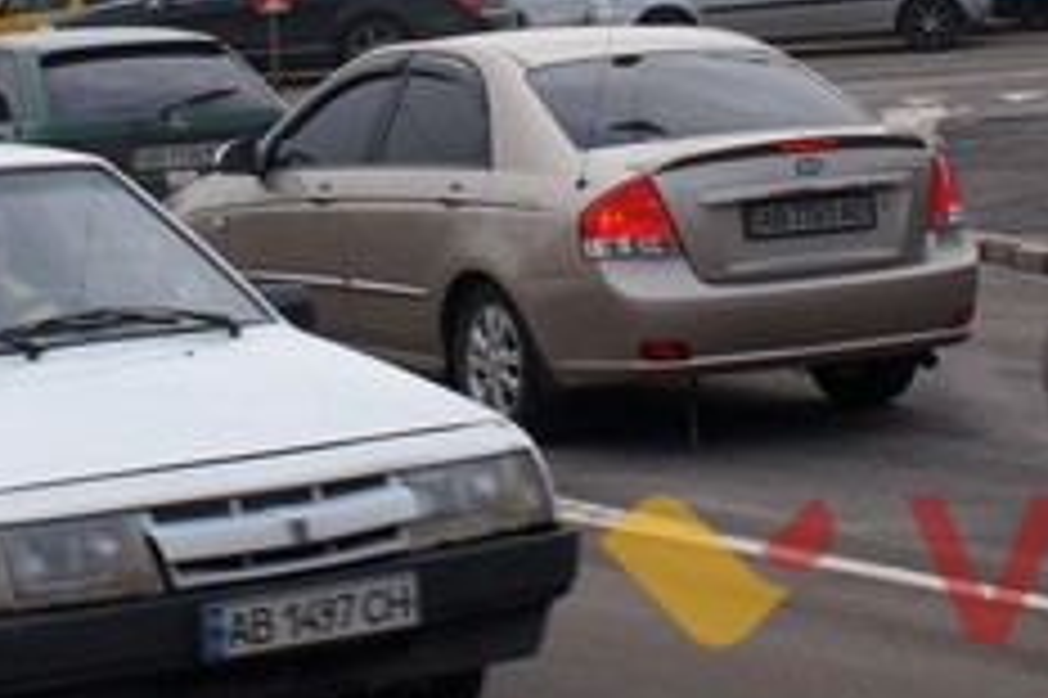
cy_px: -38
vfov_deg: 10.7
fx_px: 3665
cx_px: 328
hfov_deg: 16.2
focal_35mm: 126
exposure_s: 1/320
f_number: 6.3
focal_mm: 28
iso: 100
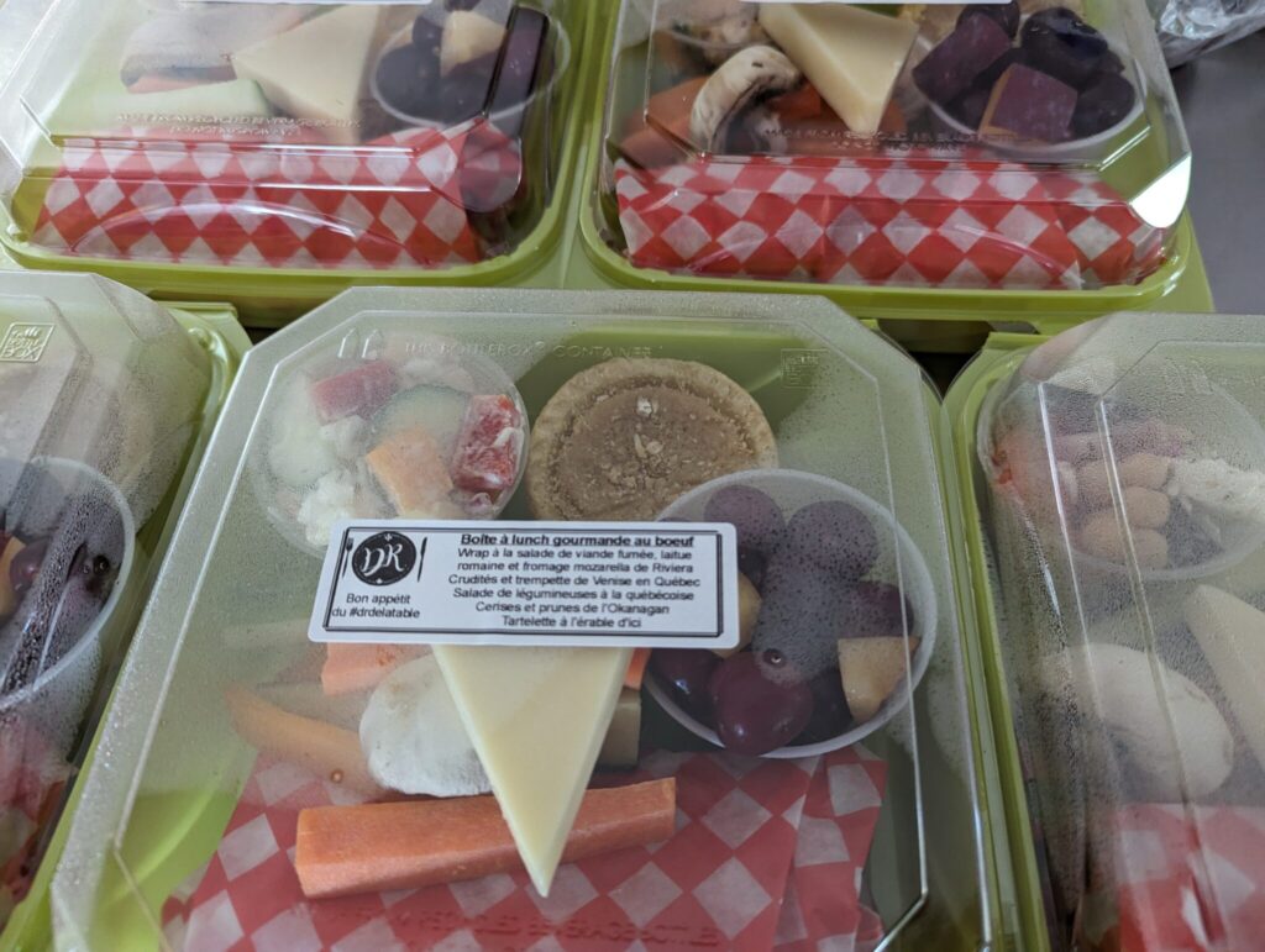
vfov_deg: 56.9
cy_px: 476
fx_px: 878
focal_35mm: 24
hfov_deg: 71.5
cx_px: 632
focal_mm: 6.81
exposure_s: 1/120
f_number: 1.85
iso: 629
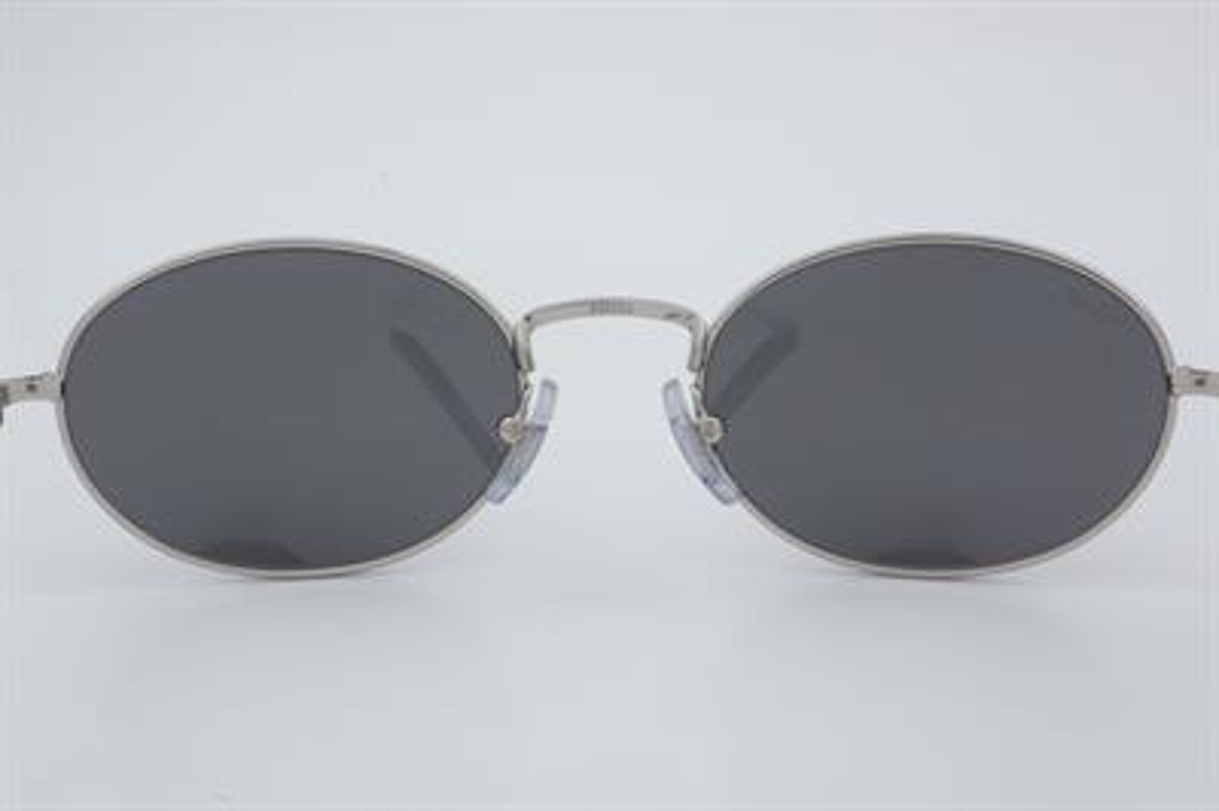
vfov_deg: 22.6
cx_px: 610
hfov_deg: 33.4
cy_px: 406
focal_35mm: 60
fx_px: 2030
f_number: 32
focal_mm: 40
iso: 100
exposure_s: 1/3
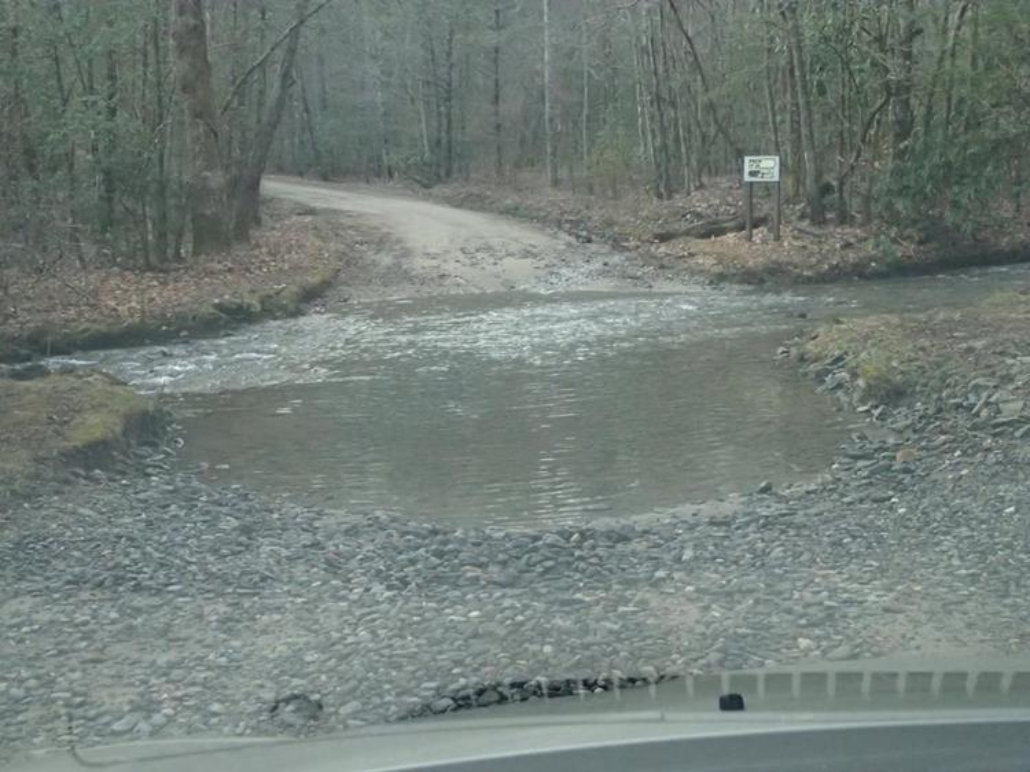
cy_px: 386
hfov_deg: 41.3
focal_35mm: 46
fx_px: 1368
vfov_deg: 31.5
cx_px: 515
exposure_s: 1/320
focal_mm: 8.41
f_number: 4.5
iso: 800
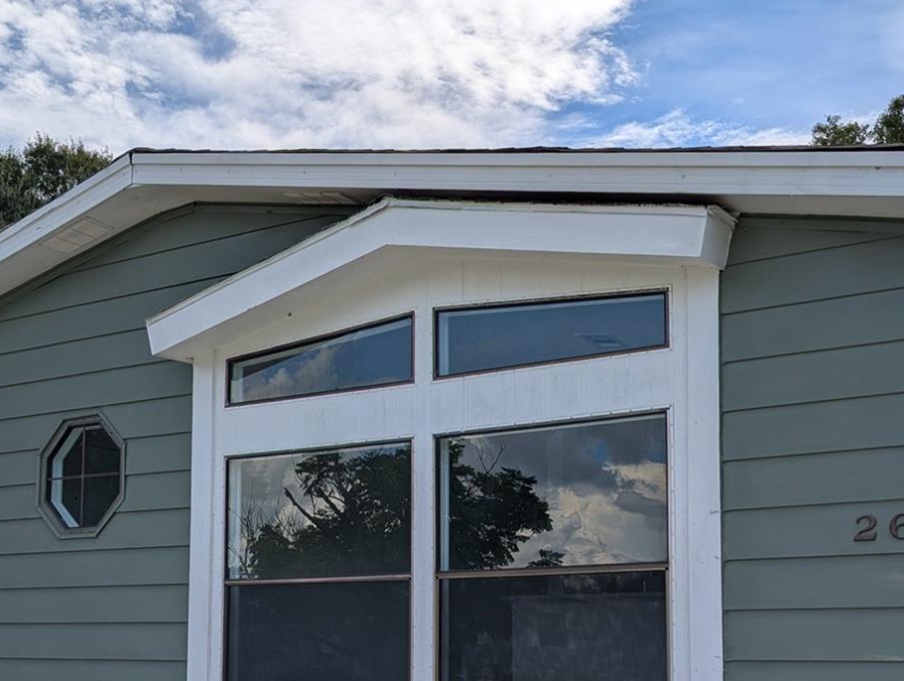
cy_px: 567
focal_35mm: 42
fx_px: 1098
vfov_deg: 33.2
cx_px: 460
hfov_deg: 44.7
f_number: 1.68
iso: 20
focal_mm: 6.9
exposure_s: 1/1621
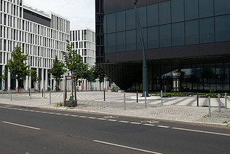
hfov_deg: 44.0
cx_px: 82
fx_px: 281
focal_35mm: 44
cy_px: 71
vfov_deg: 30.5
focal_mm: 24
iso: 200
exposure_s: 1/640
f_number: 8
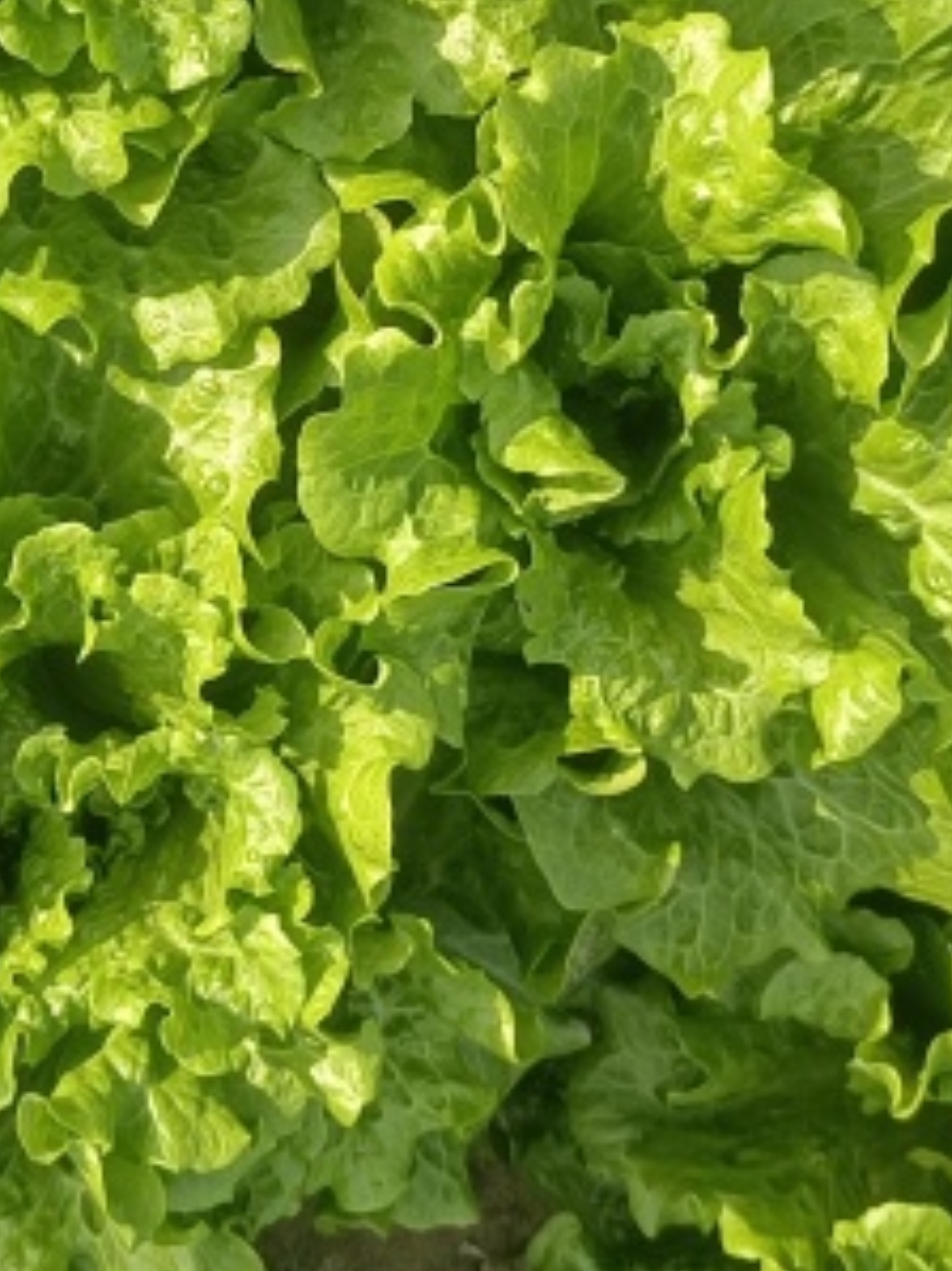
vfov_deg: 23.3
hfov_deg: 18.0
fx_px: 3009
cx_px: 391
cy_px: 155
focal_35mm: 82
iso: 100
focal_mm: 5.59
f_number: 1.88
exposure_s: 1/173
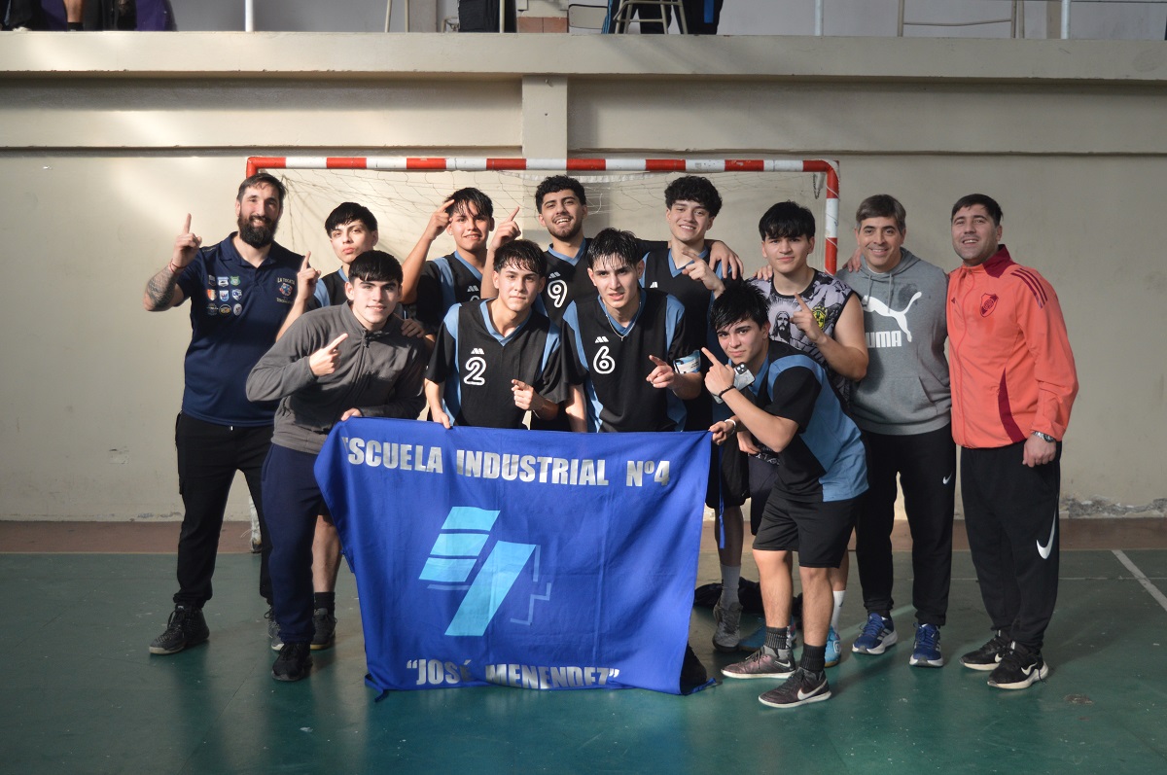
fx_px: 1457
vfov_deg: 29.8
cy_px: 388
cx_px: 584
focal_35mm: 45
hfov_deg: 43.7
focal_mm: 30
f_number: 4.2
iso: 560
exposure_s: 1/500
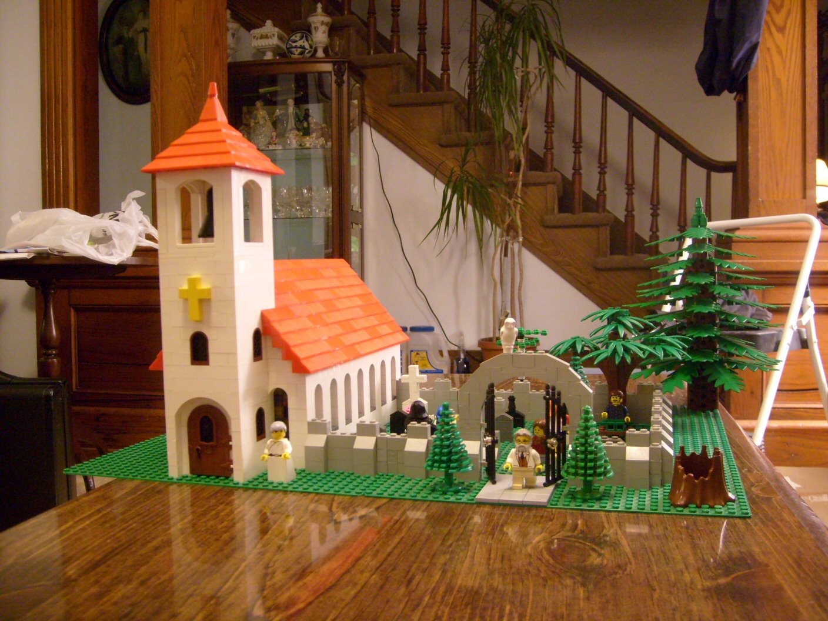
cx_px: 414
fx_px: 837
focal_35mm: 35
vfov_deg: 40.7
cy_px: 310
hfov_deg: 52.6
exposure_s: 1/4
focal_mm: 5.8
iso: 200
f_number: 2.8
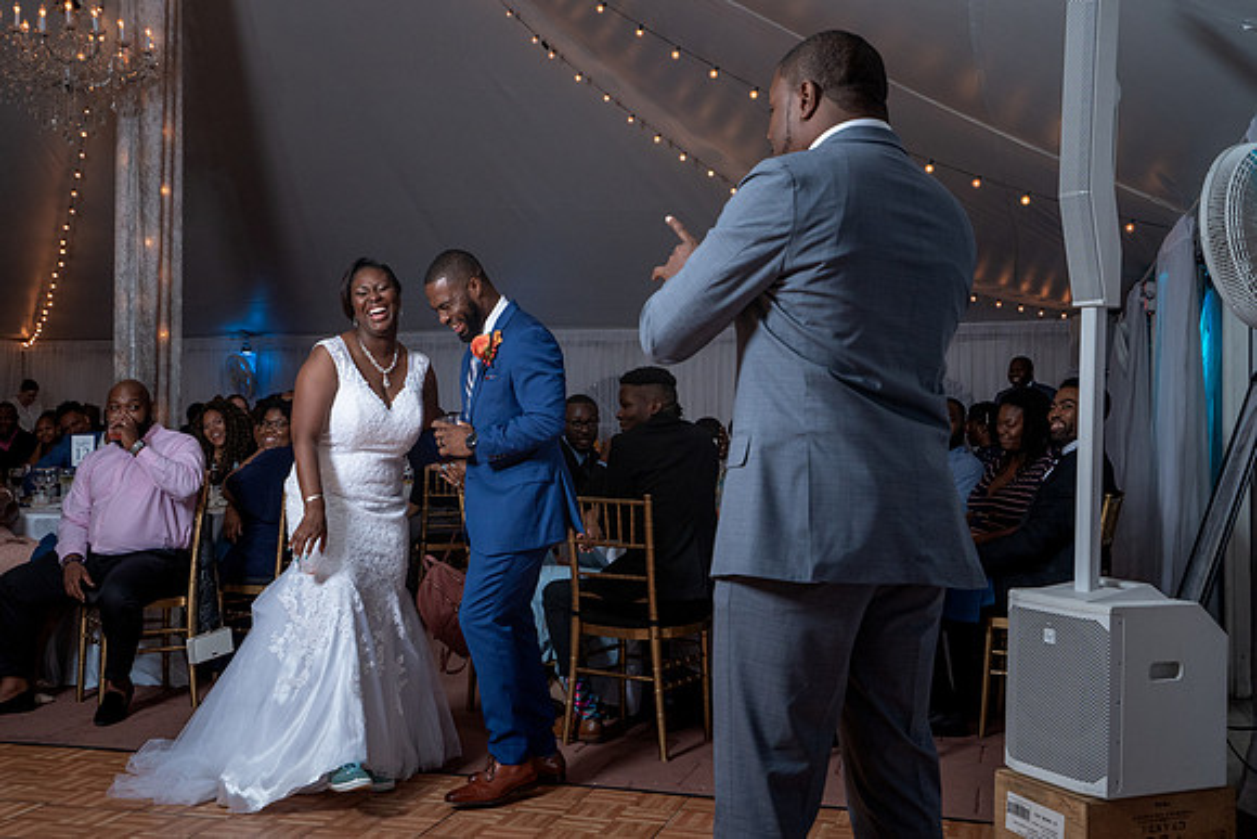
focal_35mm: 39
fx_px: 1356
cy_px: 403
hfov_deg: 49.7
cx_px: 604
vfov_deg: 34.4
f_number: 5.6
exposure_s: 1/200
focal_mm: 35
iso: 2000
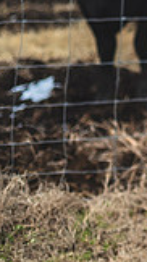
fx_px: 1311
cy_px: -38
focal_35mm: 189
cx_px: 461
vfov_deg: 11.2
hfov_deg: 5.9
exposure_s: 1/250
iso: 100
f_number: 2.8
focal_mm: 50
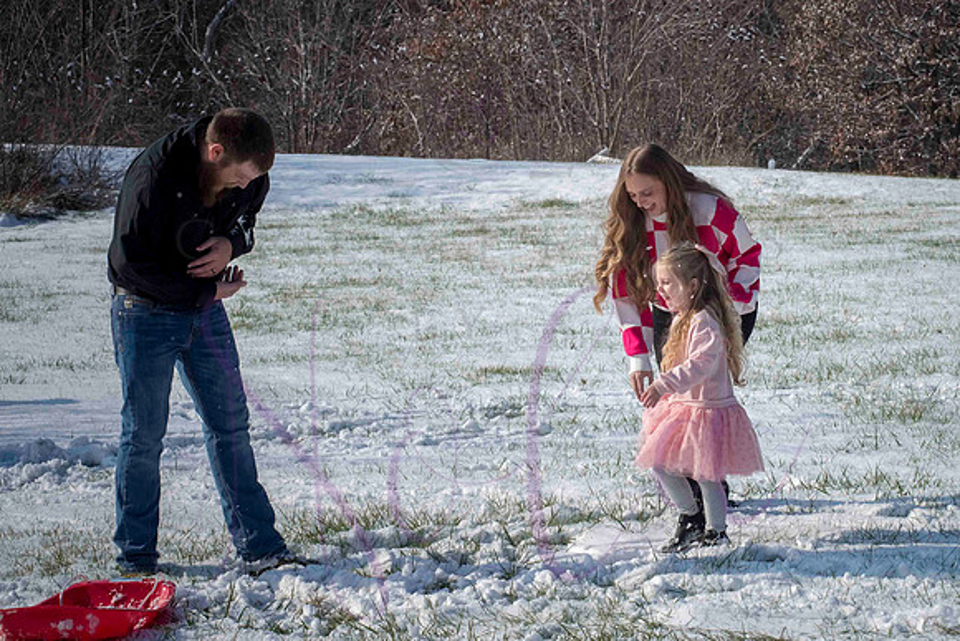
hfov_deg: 18.9
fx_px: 2880
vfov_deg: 12.7
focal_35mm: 108
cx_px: 648
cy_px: 208
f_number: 14
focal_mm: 80
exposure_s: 1/1000
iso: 640
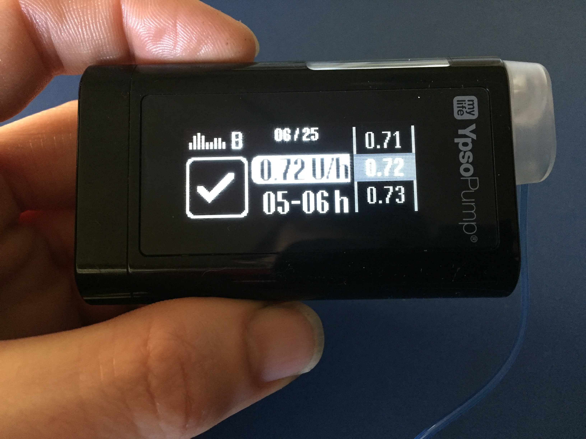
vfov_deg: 48.2
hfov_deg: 61.7
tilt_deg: -48.9
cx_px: 293
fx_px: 491
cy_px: 220
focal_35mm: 29
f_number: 2.2
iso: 250
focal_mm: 4.15
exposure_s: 1/17
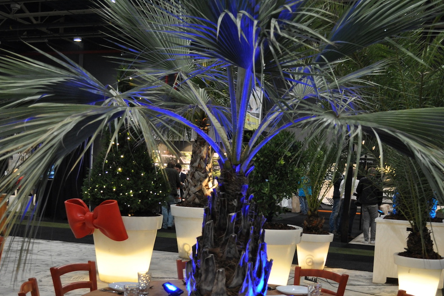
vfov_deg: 28.9
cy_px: 217
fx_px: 567
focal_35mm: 46
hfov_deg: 42.7
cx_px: 224
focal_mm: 20
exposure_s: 1/50
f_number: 3.8
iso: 800
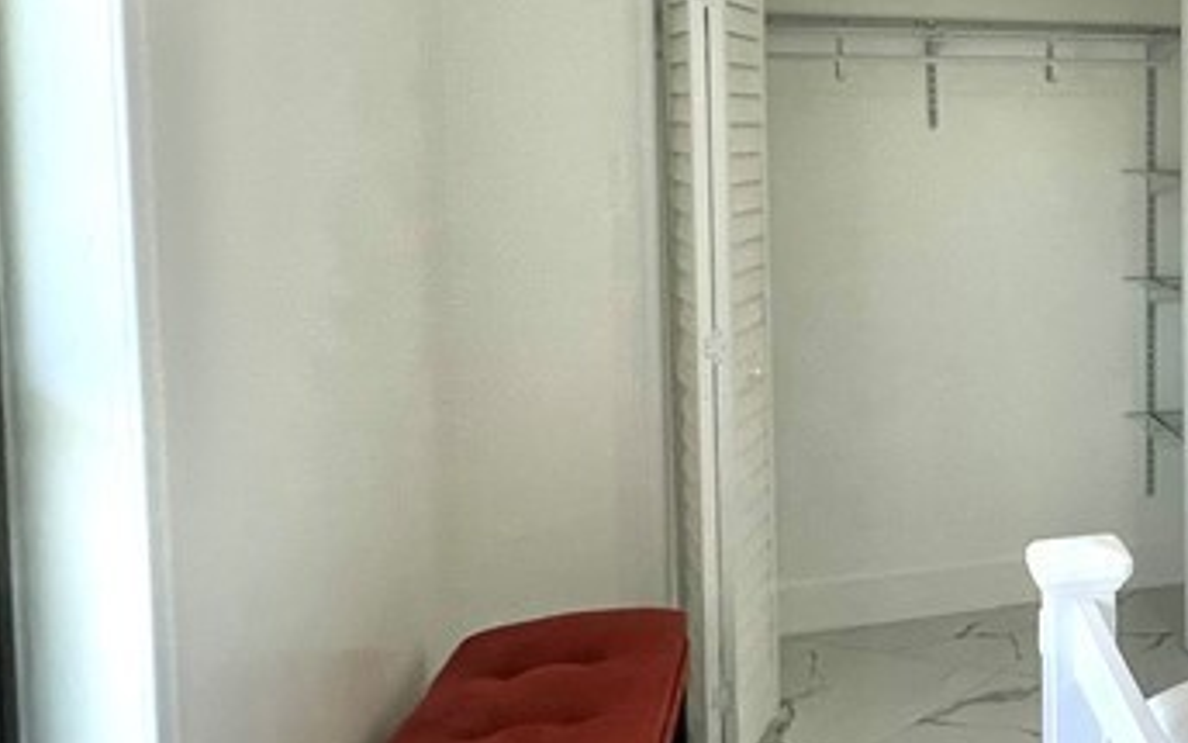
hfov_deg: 37.3
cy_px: 207
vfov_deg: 30.8
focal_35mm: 41
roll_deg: +0.0
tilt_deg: -2.4
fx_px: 1327
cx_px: 1409
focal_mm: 1.57
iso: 80
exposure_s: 1/120
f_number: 1.8
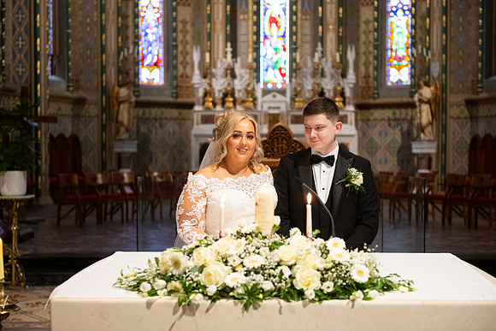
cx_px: 248
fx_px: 854
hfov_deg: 32.4
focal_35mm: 62
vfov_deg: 21.9
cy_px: 166
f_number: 3.5
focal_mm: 62
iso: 1250
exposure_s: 1/160
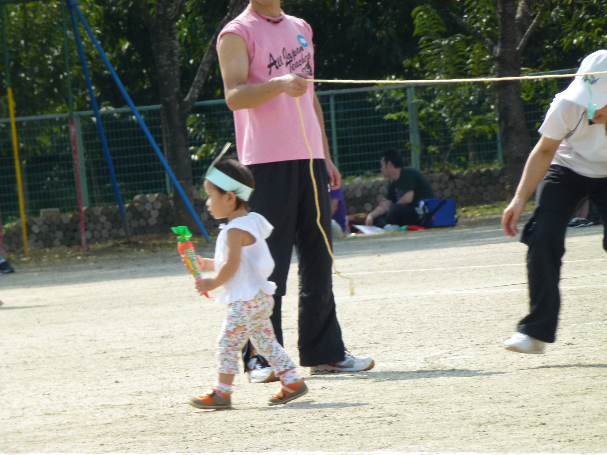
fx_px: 6734
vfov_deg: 3.9
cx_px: 304
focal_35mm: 384
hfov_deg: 5.2
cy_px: 228
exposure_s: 1/250
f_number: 5.9
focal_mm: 68.8
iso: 100
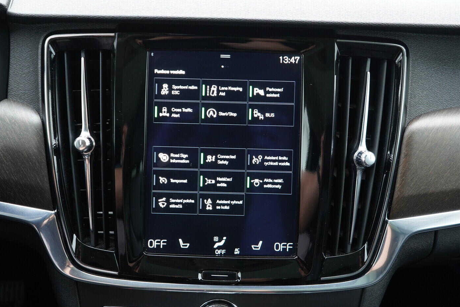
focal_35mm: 37
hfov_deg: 51.9
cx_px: 229
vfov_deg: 35.9
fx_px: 473
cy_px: 153
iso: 500
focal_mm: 24
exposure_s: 1/40
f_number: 2.8
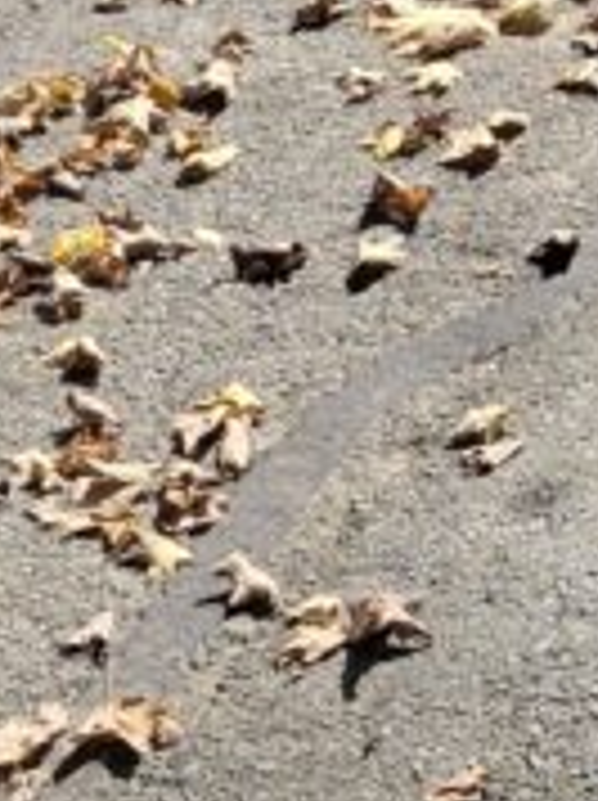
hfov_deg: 10.1
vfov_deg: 13.0
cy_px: -387
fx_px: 3325
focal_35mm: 144
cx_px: 773
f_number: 1.8
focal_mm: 4.69
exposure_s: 1/929
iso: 25
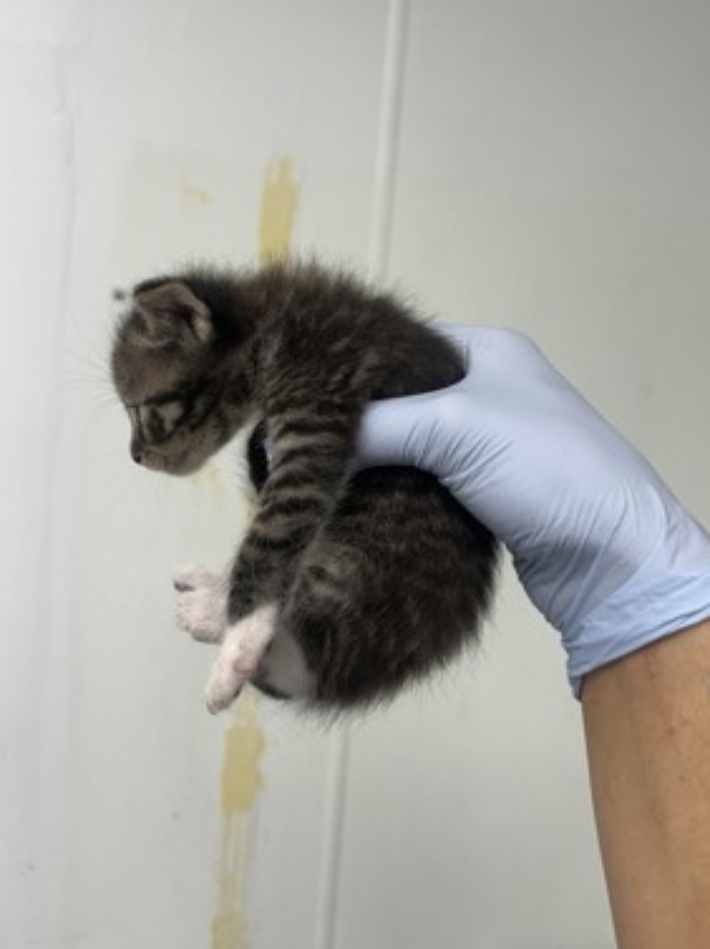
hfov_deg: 48.2
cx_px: 359
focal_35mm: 29
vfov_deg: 61.6
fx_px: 794
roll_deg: -3.7
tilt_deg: -5.1
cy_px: 438
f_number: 1.5
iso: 64
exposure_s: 1/120
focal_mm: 5.7
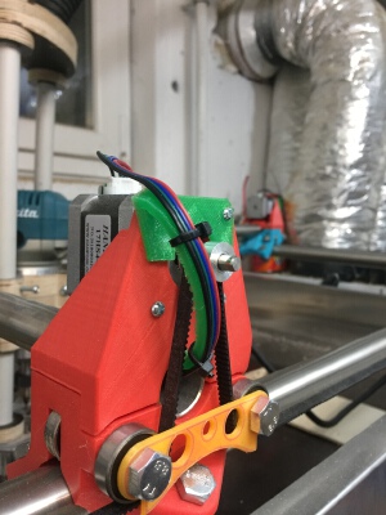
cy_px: 258
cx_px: 193
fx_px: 431
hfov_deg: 48.2
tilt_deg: -4.1
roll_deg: -0.7
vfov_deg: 61.7
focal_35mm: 29
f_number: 2.2
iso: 200
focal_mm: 4.15
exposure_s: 1/33
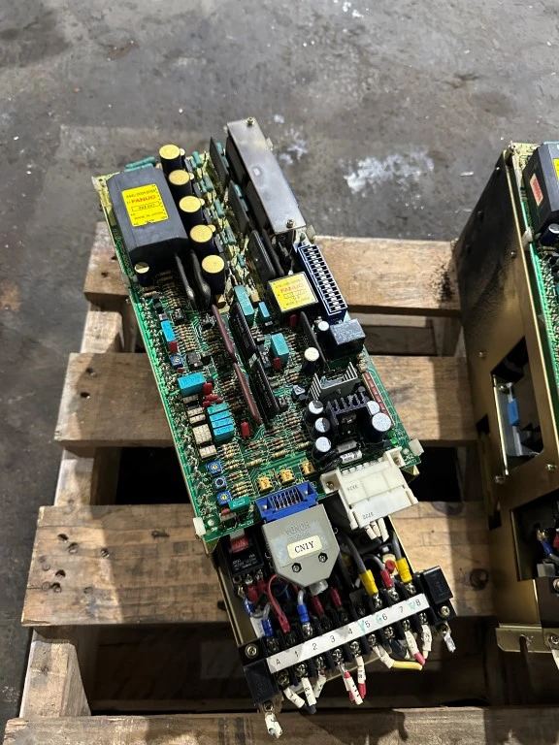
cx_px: 280
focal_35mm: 24
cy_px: 372
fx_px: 517
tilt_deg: -64.4
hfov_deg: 56.8
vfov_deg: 71.6
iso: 800
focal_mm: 6.86
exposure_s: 1/60
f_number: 1.78
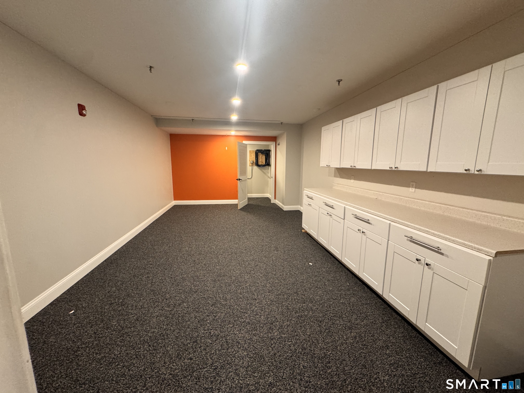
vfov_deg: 85.7
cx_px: 262
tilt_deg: -8.4
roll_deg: -0.7
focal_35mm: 14
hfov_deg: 102.1
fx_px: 212
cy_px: 196
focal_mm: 2.22
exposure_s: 1/60
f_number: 2.2
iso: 500
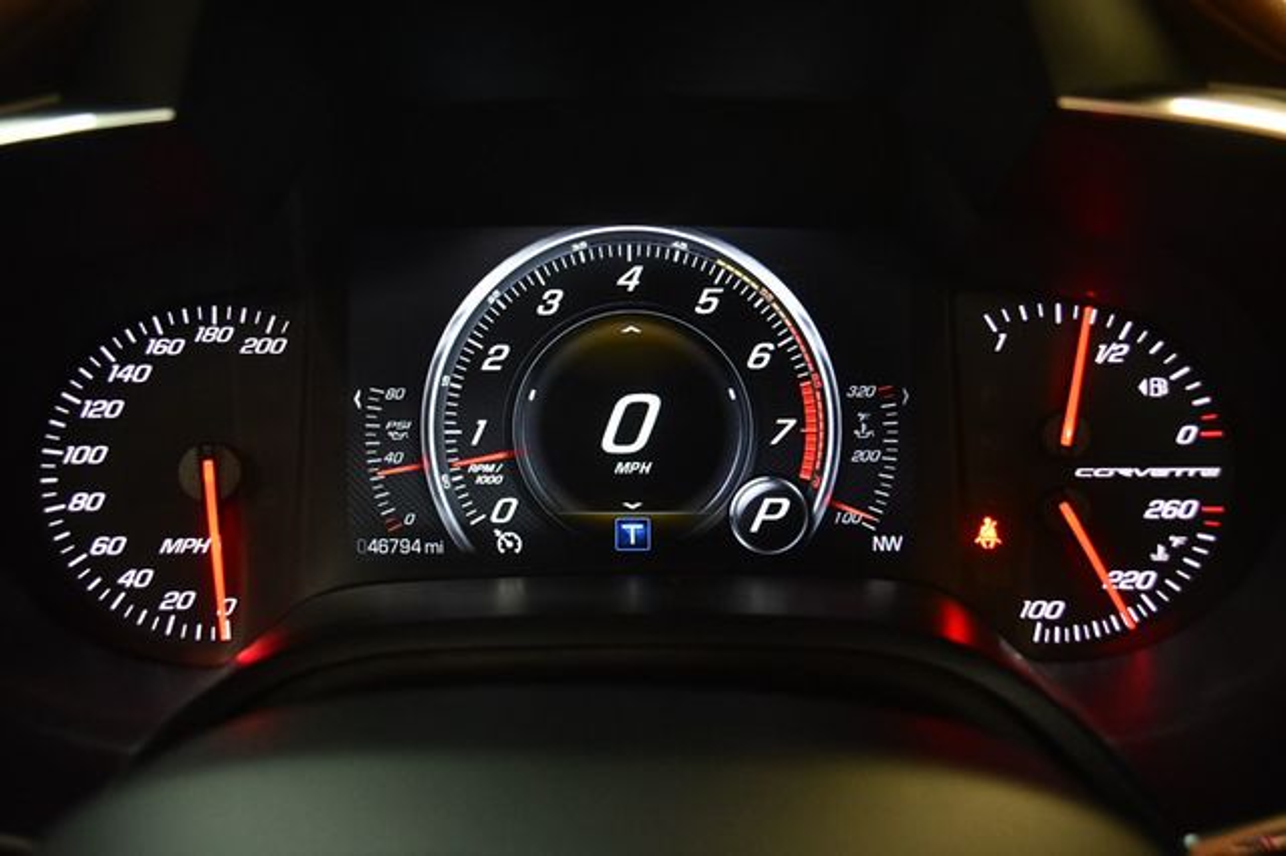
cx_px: 643
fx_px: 1071
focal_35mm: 30
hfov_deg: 62.0
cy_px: 428
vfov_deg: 43.6
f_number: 3.8
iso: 3200
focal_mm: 20
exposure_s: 1/100
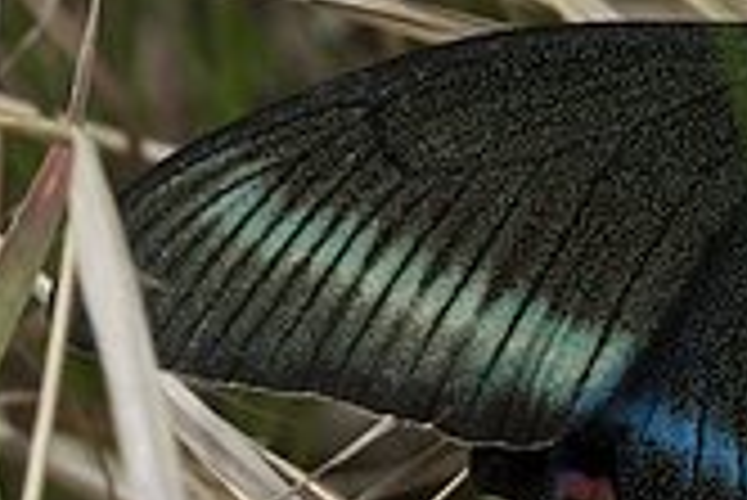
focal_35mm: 694
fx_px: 14413
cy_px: 457
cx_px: 549
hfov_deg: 3.0
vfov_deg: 2.0
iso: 250
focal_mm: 150
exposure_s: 1/250
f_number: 11
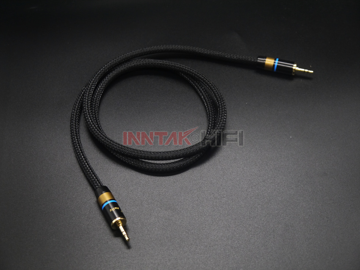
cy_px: 135
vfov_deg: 25.2
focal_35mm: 58
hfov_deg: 33.2
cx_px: 180
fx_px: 603
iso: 800
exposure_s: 1/60
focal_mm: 29
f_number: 4.9
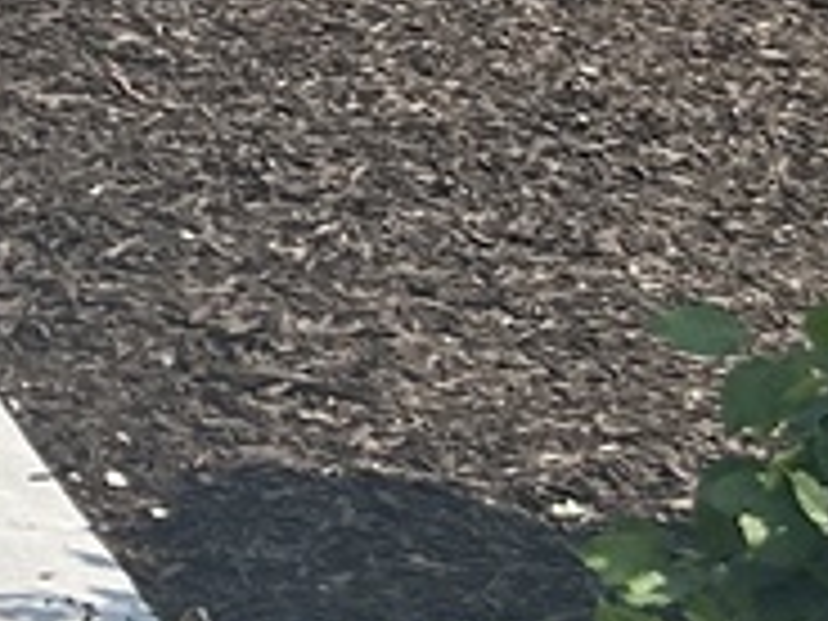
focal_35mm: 203
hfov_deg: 8.7
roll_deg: -2.4
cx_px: -1318
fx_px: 4856
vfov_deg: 6.8
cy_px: -1076
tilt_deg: +2.6
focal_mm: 5.7
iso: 50
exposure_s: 1/5882
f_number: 1.5
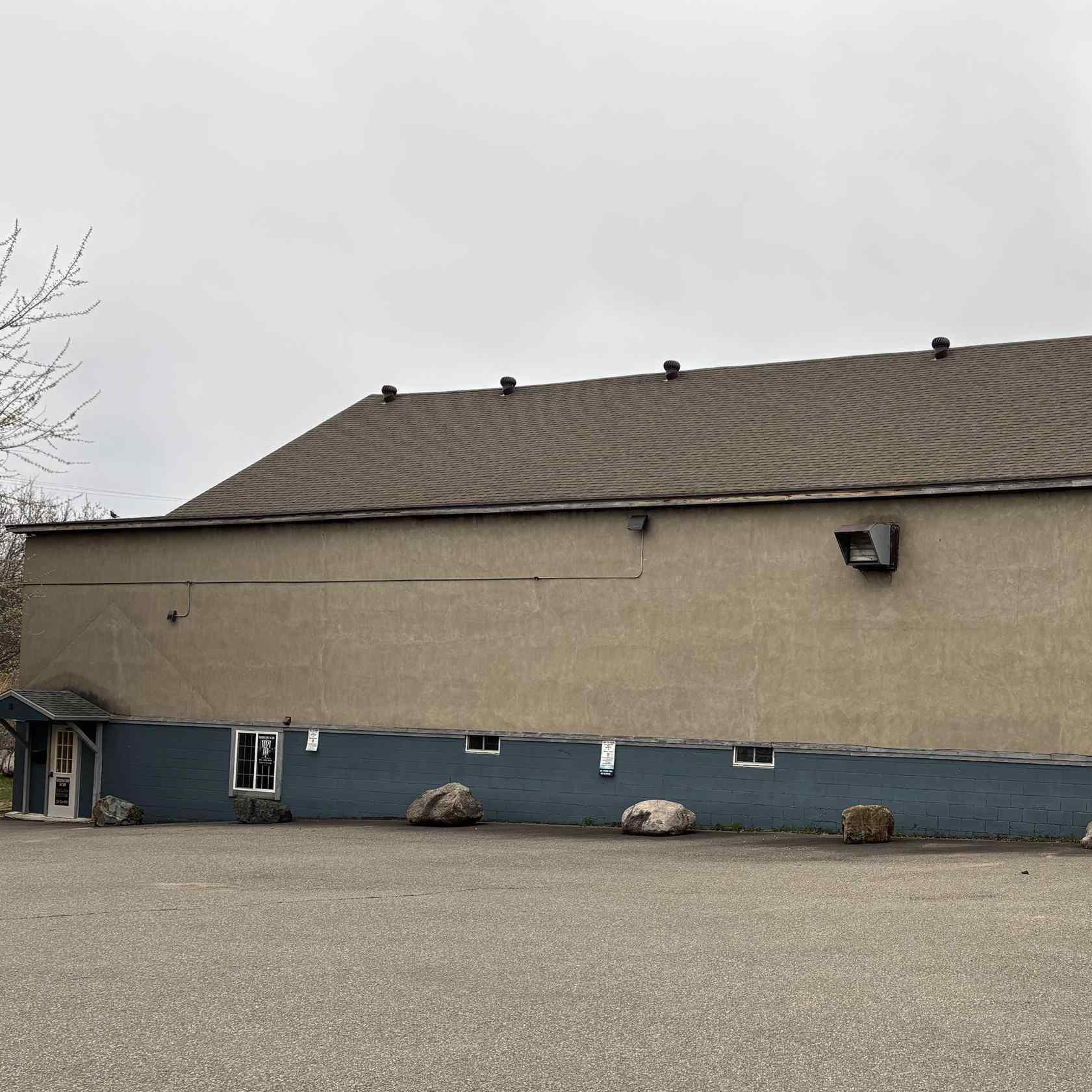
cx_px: 915
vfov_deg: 39.6
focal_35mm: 42
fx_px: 1499
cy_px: 717
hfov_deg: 38.1
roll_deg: -2.7
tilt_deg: +0.1
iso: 40
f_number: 1.6
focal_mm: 5.96
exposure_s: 1/121
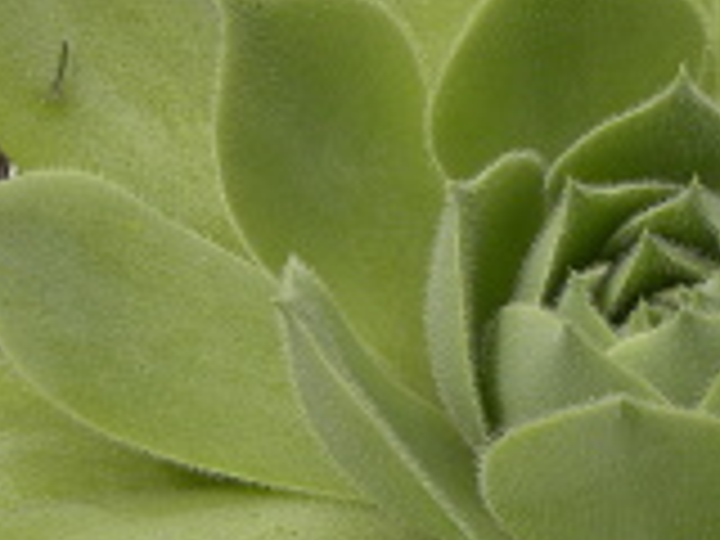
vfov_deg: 8.5
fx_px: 3619
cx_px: 747
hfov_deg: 11.2
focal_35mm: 174
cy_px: 220
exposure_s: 1/320
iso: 100
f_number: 4
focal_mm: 10.3
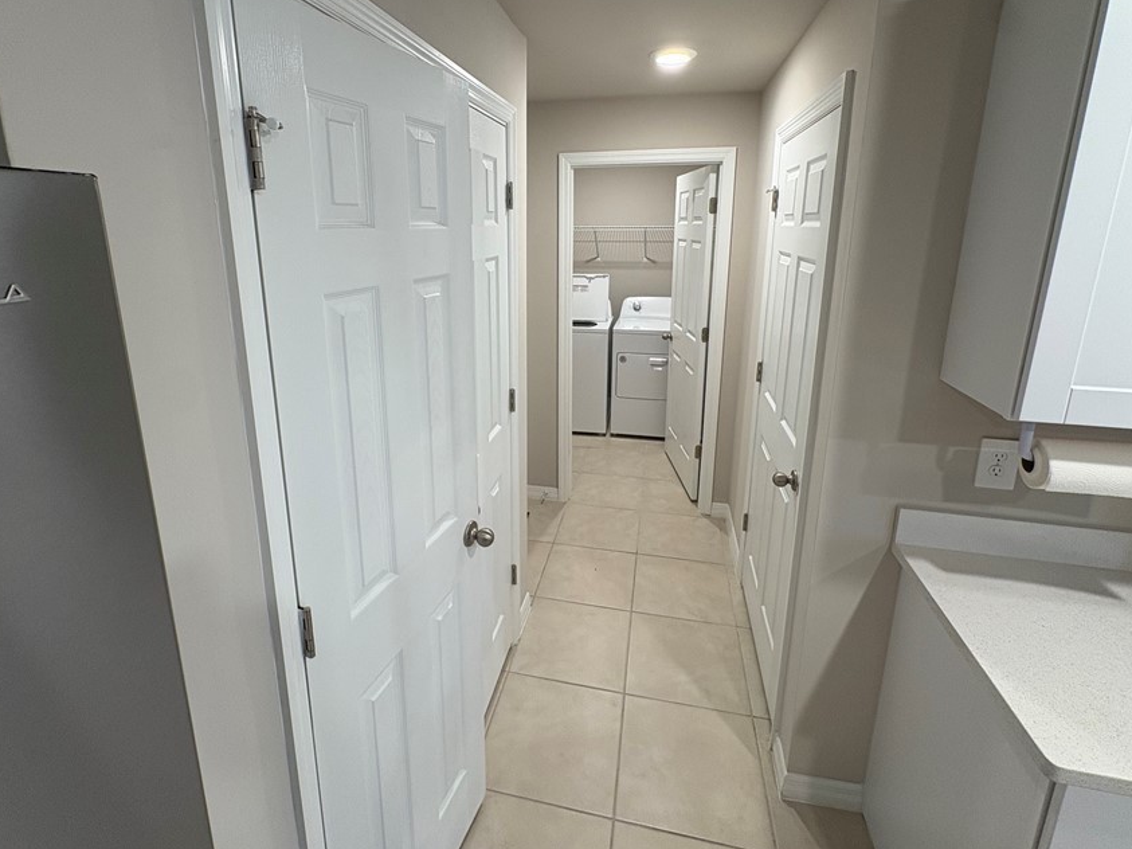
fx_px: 556
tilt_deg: -11.8
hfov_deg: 91.0
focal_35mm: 17
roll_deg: +0.3
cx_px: 540
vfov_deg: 74.0
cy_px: 347
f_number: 2.2
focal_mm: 2.22
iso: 125
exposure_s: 1/60
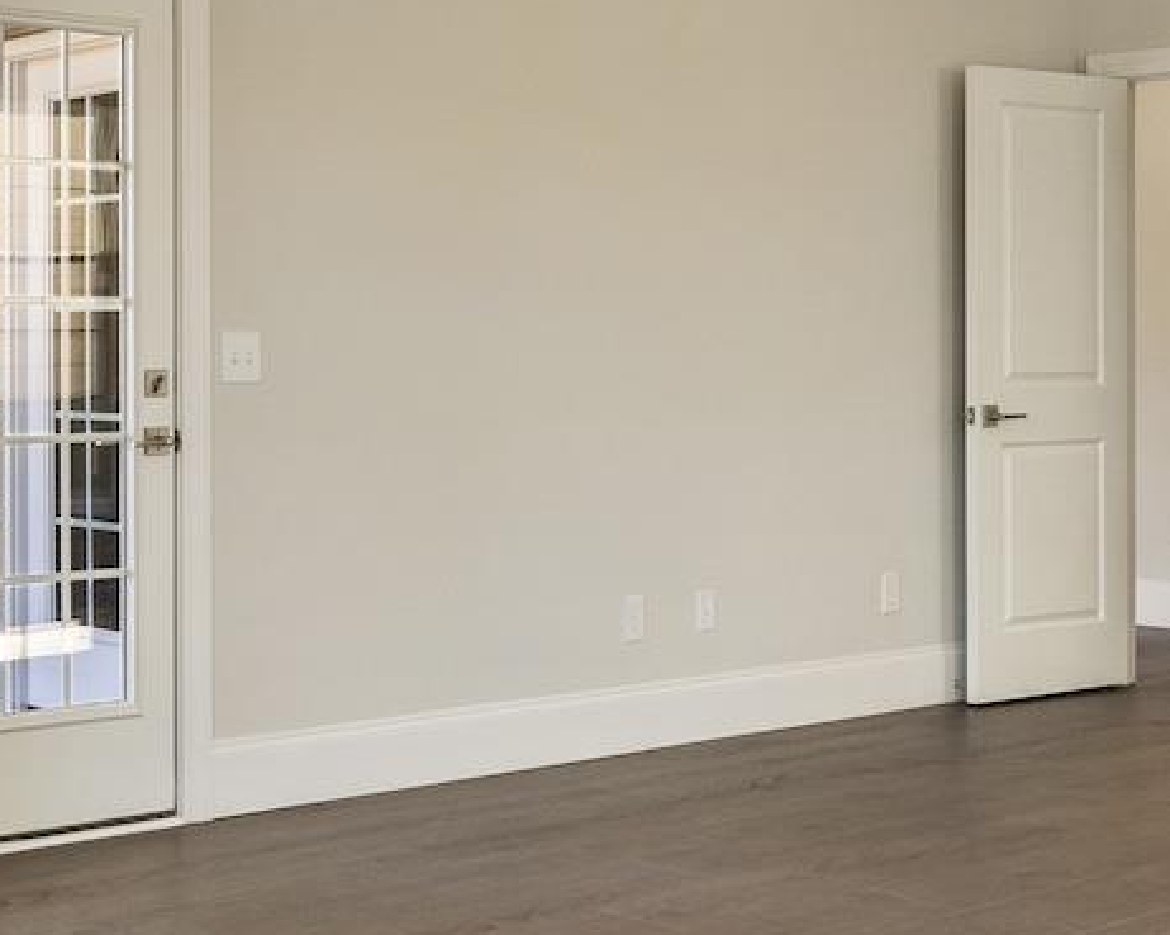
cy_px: 379
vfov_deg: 24.1
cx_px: -8
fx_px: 2181
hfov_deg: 28.2
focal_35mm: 63
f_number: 6.3
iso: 400
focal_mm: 15.5
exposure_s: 1/8
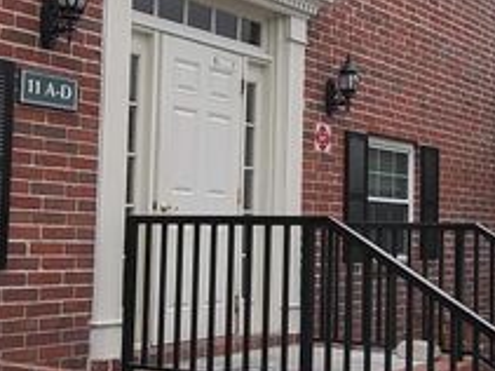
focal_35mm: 64
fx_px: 915
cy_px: 158
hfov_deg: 30.1
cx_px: 314
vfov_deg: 22.9
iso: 80
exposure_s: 1/320
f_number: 3.5
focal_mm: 4.9
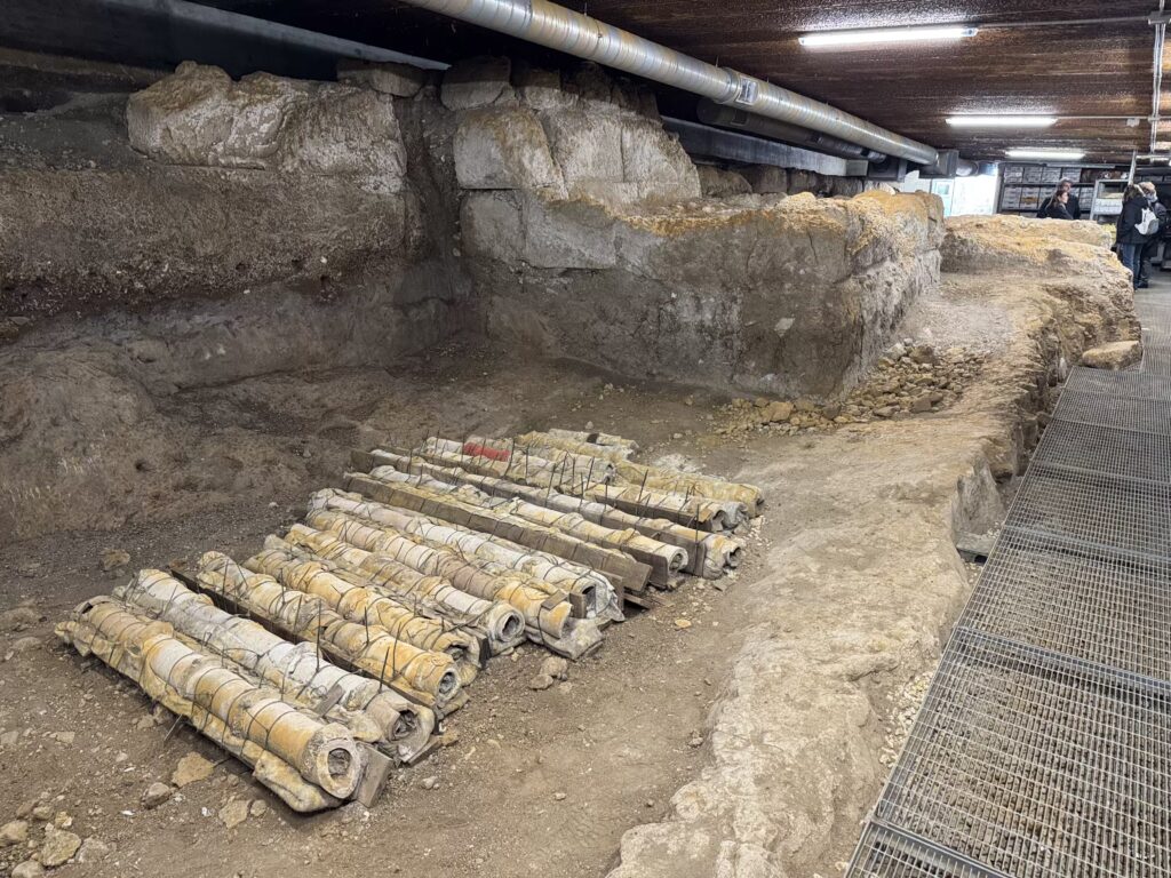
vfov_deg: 56.8
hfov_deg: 71.6
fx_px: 812
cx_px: 586
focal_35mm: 24
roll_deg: +0.8
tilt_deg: -16.8
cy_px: 439
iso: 400
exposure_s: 1/50
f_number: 1.78
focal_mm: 6.76
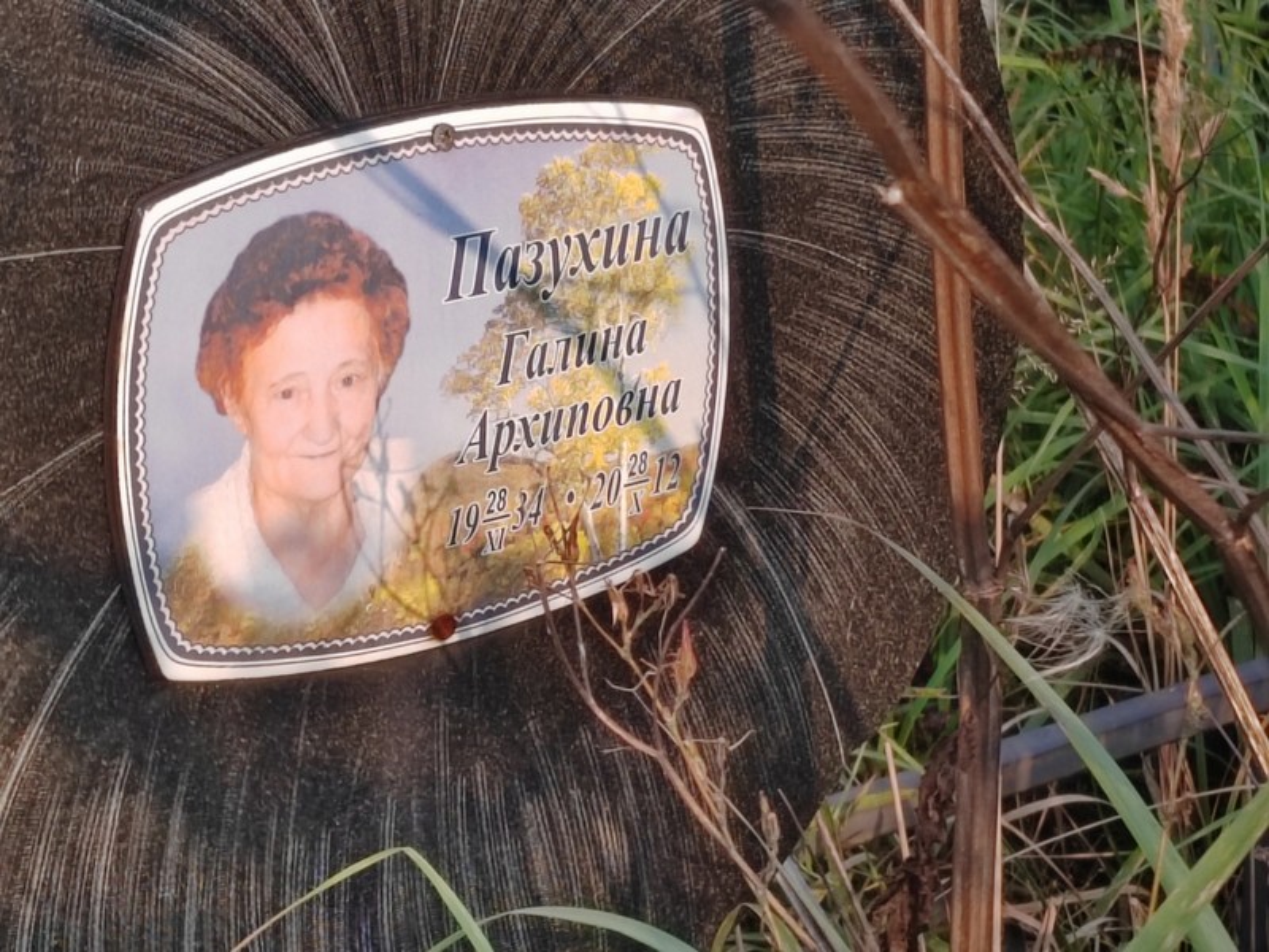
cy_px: 476
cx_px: 634
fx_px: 4216
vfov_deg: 12.9
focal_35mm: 115
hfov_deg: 17.1
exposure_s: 1/380
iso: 100
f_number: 1.9
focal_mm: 5.52
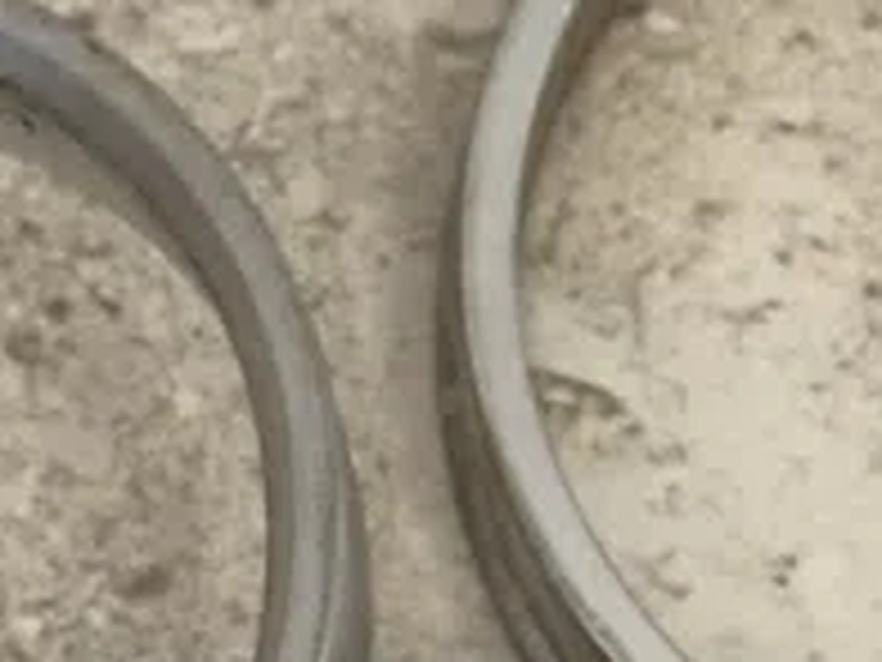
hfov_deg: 12.6
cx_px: 544
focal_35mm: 157
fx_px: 4000
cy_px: 648
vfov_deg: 9.4
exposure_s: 1/50
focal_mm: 6.86
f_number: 1.78
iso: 100
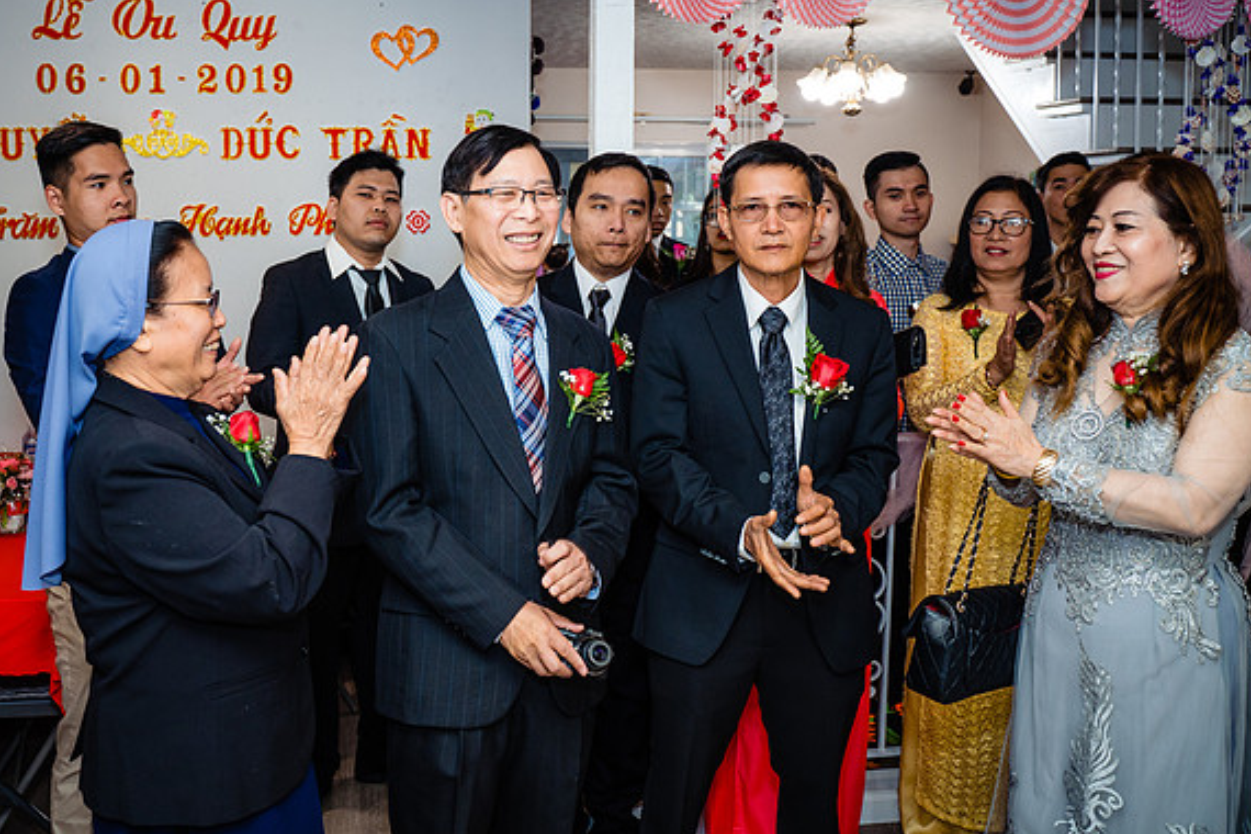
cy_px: 340
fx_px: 1181
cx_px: 509
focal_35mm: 34
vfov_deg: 38.7
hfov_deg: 55.4
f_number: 4
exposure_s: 1/160
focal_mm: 28
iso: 1250
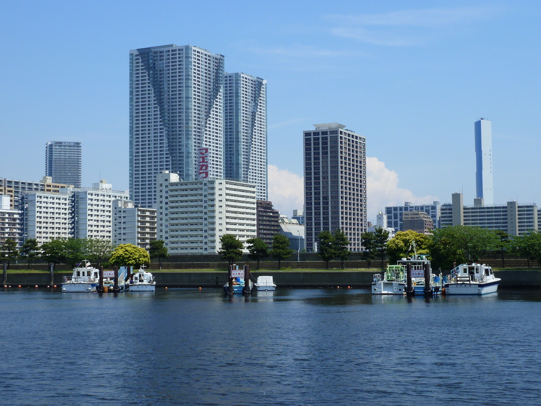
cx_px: 270
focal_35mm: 59
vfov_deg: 24.8
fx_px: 922
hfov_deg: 32.7
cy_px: 203
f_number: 5
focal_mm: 9.7
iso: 80
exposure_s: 1/400
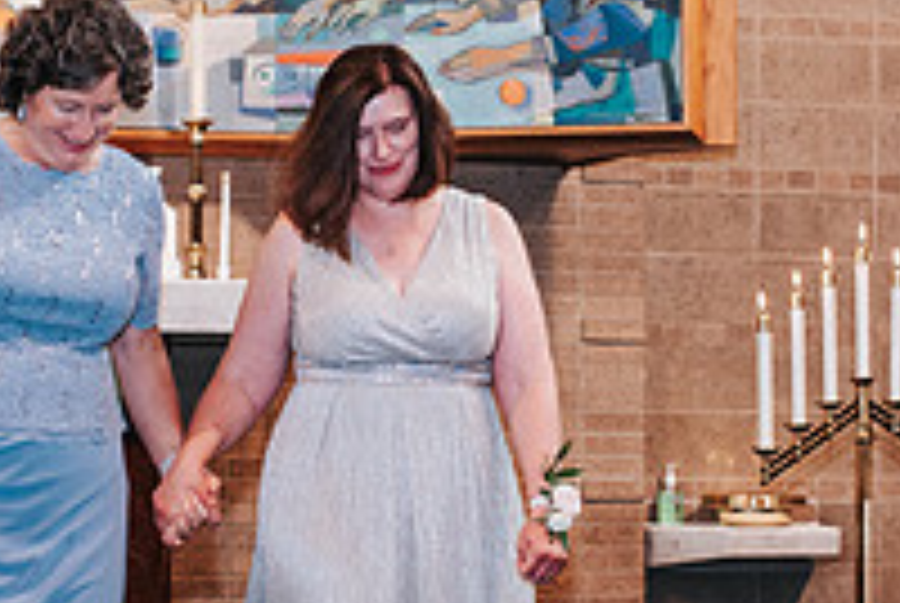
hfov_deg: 17.6
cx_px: 340
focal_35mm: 116
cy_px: 308
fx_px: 2904
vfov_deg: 11.9
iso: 900
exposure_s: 1/125
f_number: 3.2
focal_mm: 35
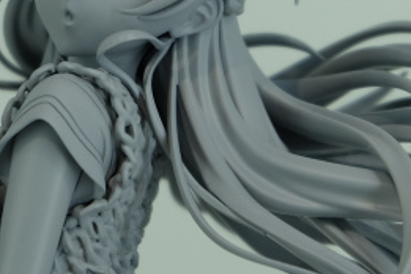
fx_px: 2626
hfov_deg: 8.9
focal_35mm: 230
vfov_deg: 6.0
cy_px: 125
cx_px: 107
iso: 500
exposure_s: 1/125
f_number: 5.6
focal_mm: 50
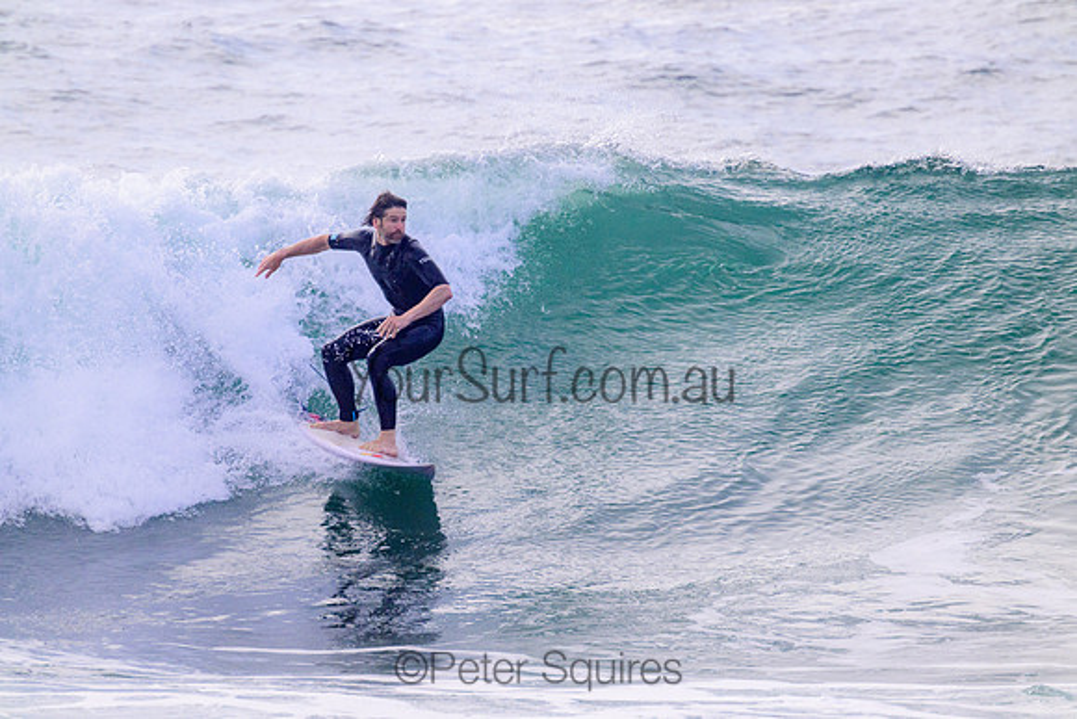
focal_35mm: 800
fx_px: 23938
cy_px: 360
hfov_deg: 2.6
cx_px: 538
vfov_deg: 1.7
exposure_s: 1/2000
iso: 1400
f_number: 11
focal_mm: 800
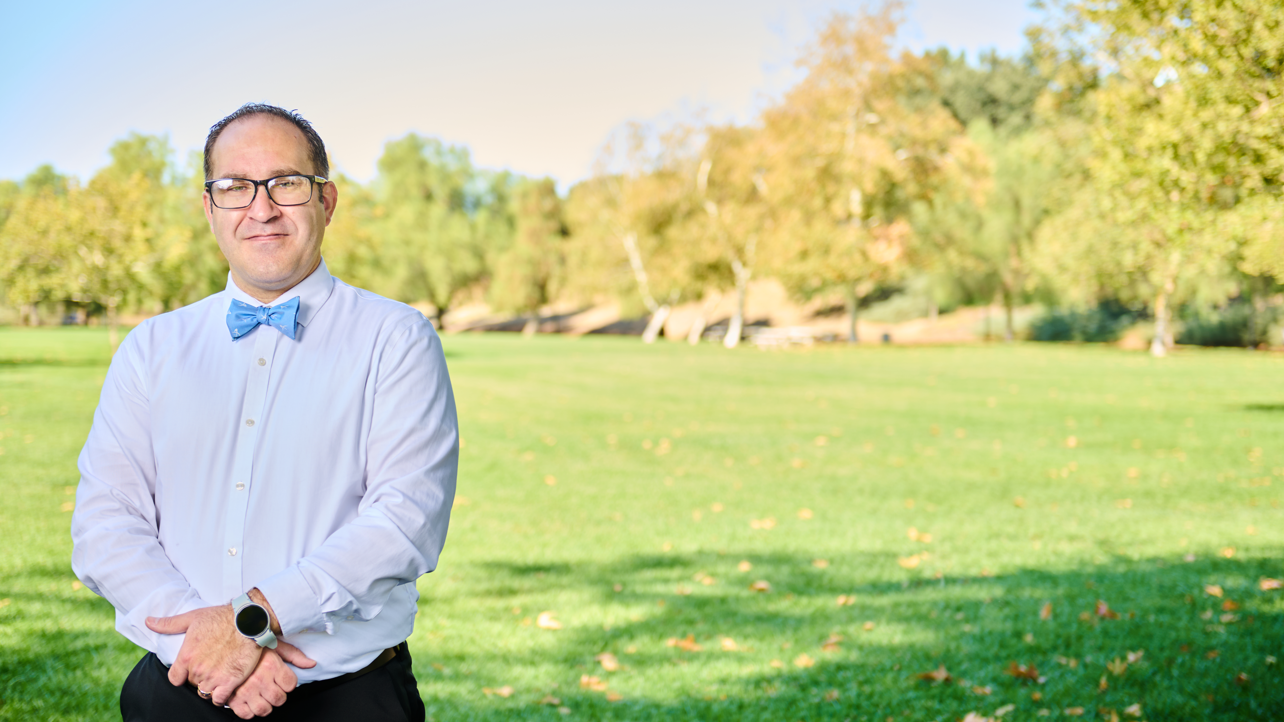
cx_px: 640
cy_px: 393
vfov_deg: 22.6
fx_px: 1805
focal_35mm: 53
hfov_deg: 39.2
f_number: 3.2
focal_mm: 50
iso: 100
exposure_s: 1/200
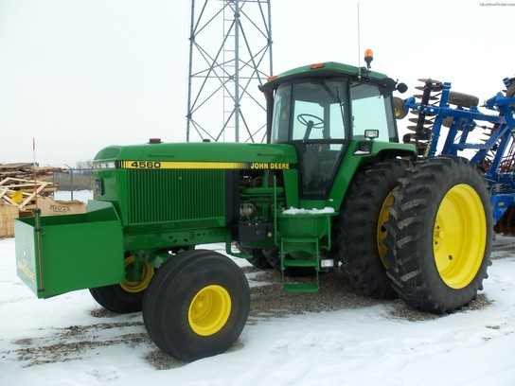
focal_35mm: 29
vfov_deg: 48.2
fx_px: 431
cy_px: 193
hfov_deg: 61.7
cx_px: 258
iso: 80
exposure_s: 1/250
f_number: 3.4
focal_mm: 5.2
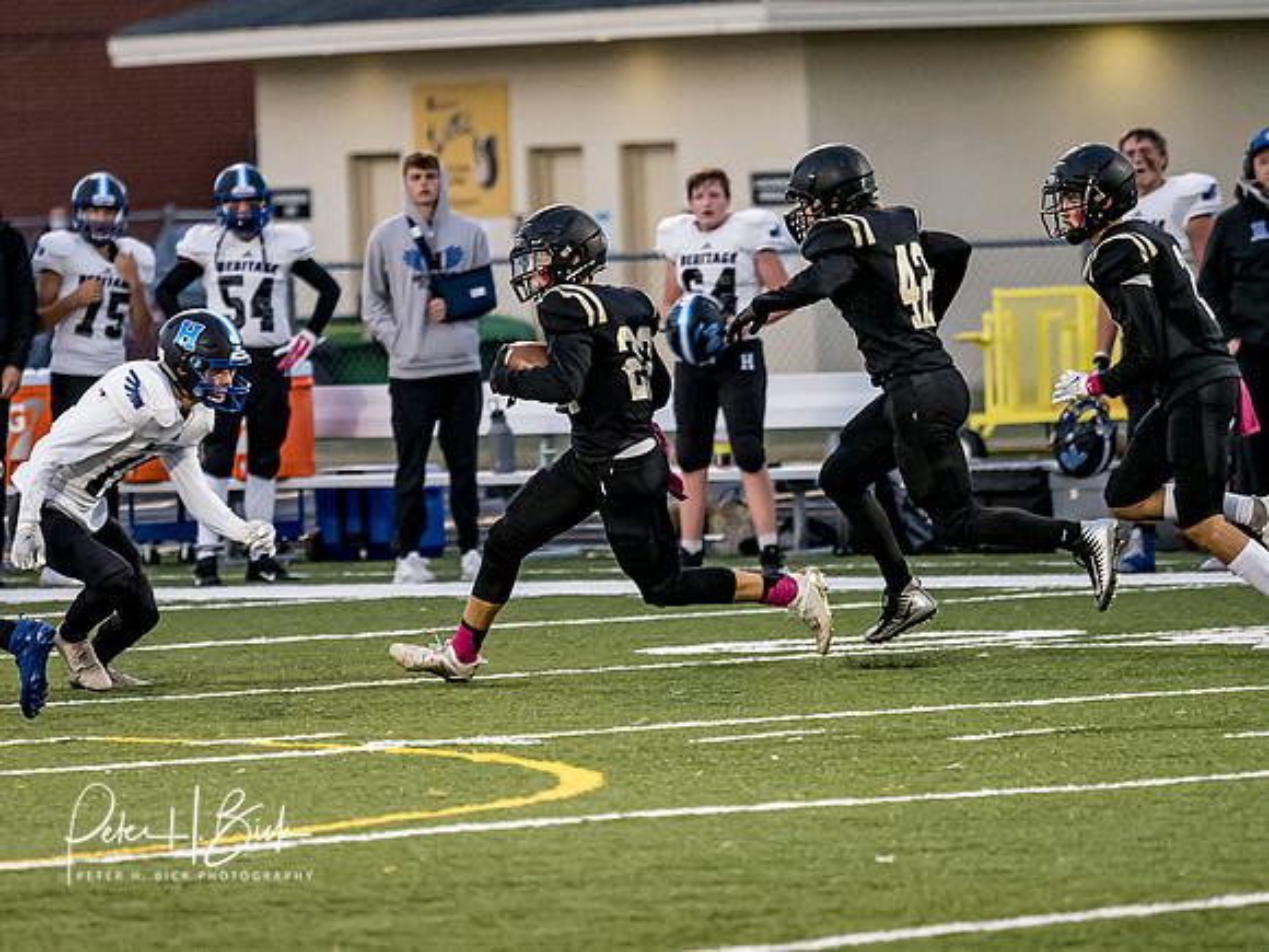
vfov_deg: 3.3
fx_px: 16424
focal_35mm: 448
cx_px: 586
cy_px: 313
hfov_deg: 4.4
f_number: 2.8
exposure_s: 1/1000
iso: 3200
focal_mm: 150
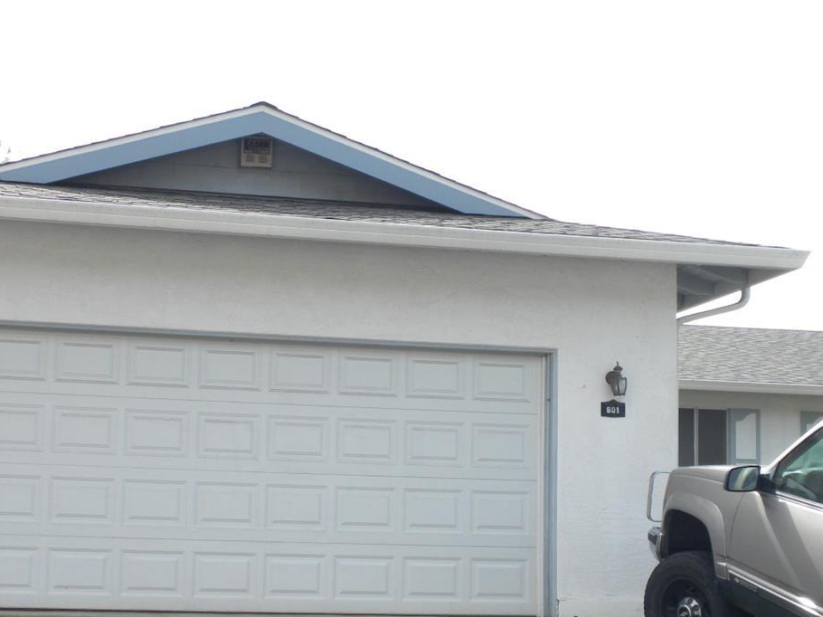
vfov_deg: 23.9
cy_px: 422
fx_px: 1450
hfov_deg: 31.6
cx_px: 320
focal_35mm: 61
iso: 64
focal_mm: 6.6
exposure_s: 1/81.5
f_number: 10
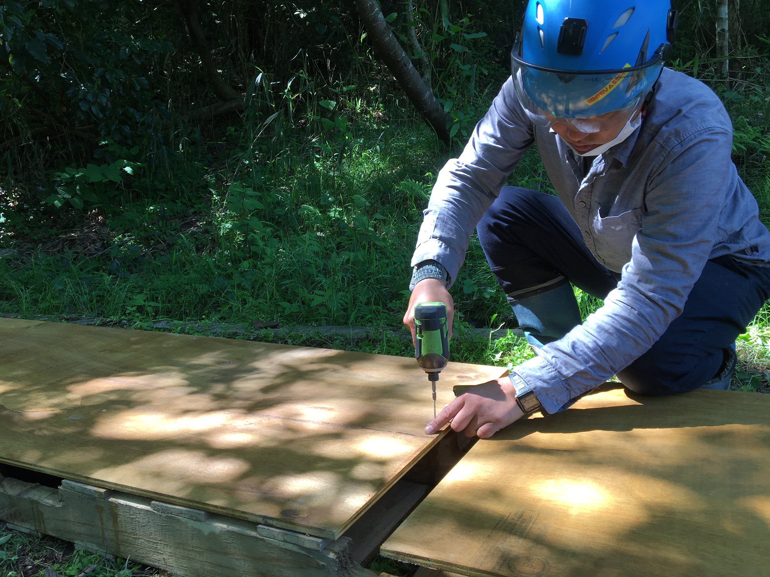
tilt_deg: -11.5
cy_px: 288
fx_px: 645
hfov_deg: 61.7
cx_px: 385
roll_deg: +4.3
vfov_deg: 48.2
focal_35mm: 29
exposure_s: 1/148
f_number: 2.2
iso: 25
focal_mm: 4.15
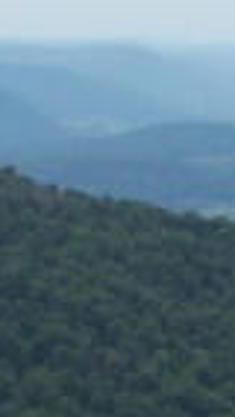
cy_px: 208
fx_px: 4160
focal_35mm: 376
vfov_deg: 5.7
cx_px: 679
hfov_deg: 3.2
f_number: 4
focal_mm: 8
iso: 80
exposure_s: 1/1000
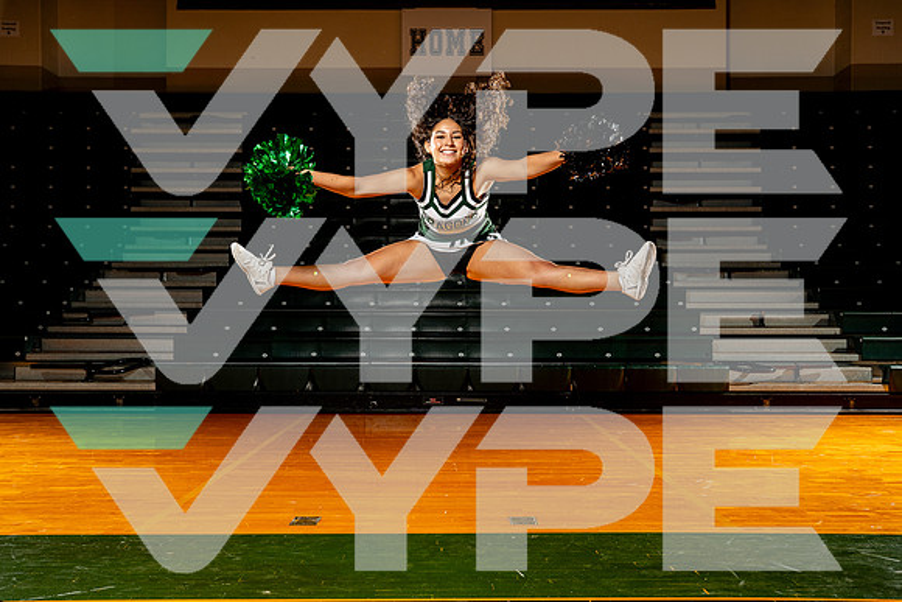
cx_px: 446
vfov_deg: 33.2
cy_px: 303
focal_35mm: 40
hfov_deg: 48.1
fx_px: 1011
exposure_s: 1/250
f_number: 5.6
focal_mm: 38
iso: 160
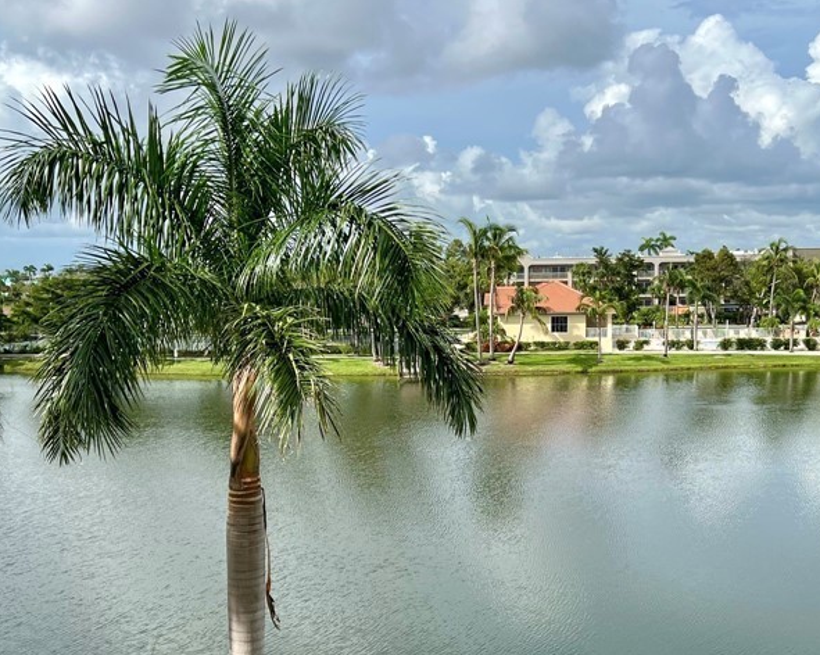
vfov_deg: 34.1
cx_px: 461
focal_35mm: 44
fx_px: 1067
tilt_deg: -4.7
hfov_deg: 42.0
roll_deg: +0.7
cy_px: 369
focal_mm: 5.7
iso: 50
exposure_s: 1/6211
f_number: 1.5
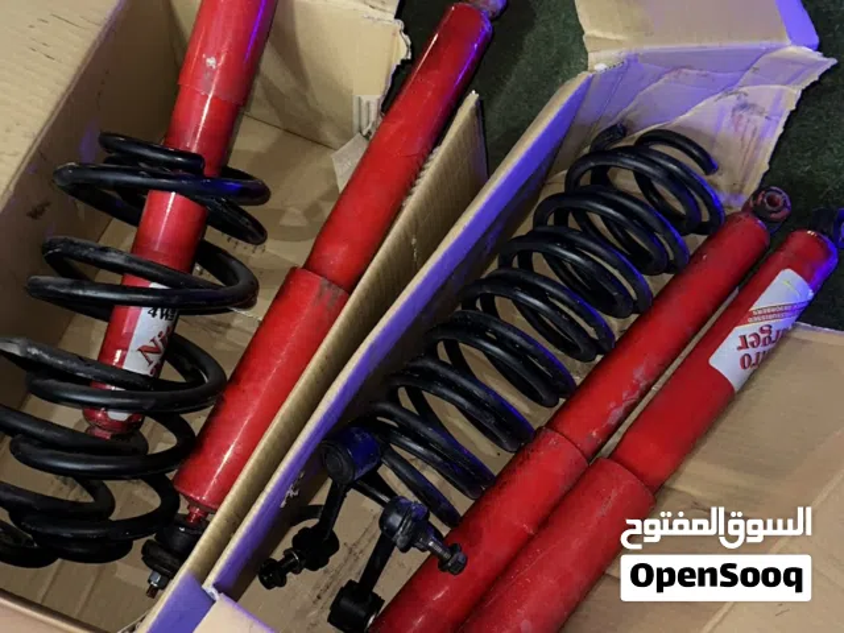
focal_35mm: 24
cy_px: 316
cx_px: 422
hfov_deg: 71.6
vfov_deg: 56.8
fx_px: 585
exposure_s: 1/7
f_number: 1.78
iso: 160
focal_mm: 6.86
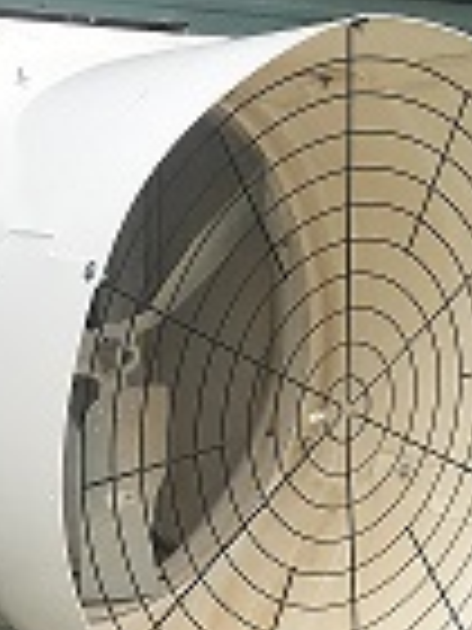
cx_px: 171
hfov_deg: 14.6
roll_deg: +0.6
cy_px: 459
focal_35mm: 101
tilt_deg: -7.4
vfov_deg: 19.3
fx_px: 1836
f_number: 1.8
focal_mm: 3.99
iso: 20
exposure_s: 1/736
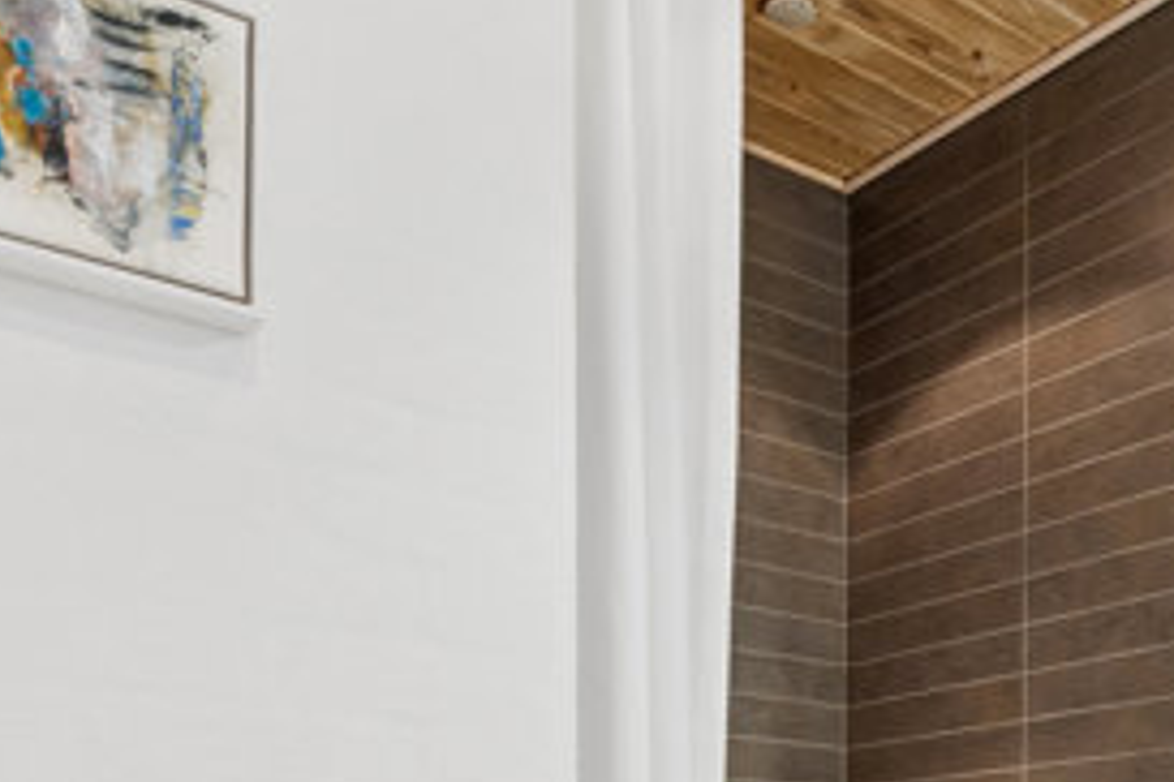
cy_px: 960
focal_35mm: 44
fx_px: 1435
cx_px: 1066
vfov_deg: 26.7
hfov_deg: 40.9
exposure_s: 1/4
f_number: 8
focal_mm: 10
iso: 200
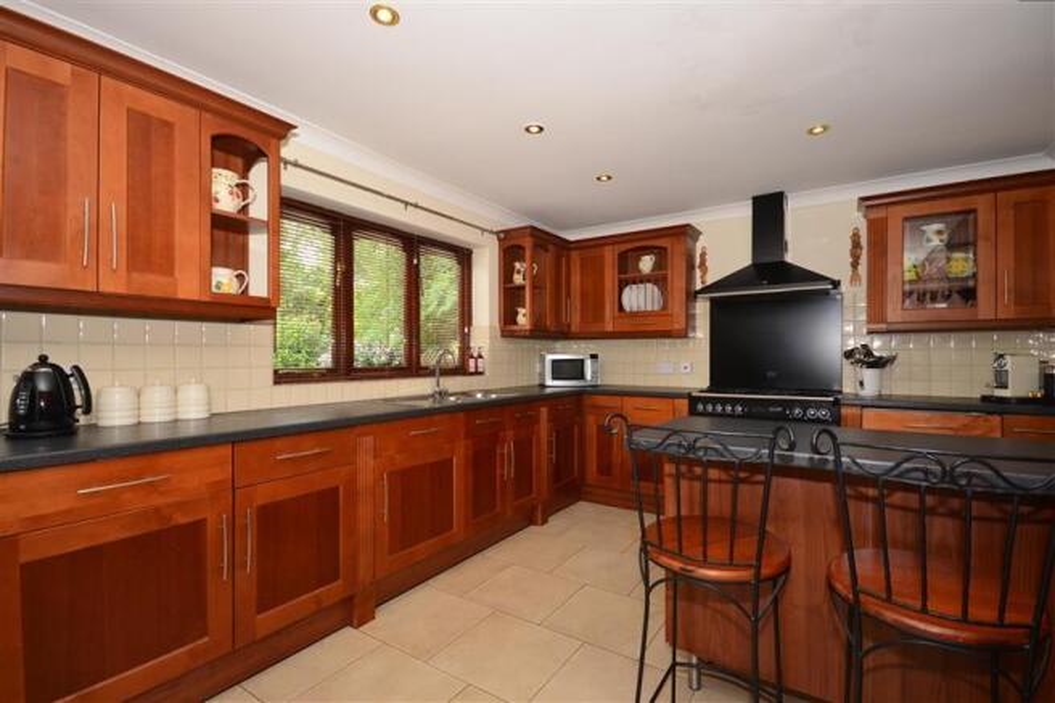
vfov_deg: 72.0
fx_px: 483
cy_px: 352
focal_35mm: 16
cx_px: 528
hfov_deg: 95.0
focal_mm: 11
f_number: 7.1
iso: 200
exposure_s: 1/40
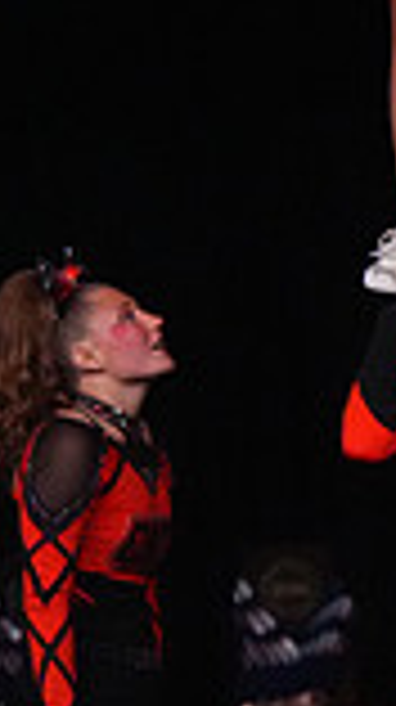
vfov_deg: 2.9
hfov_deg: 1.6
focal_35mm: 737
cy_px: -70
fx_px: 13795
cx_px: 1188
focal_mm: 190
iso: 16000
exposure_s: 1/1250
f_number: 5.6
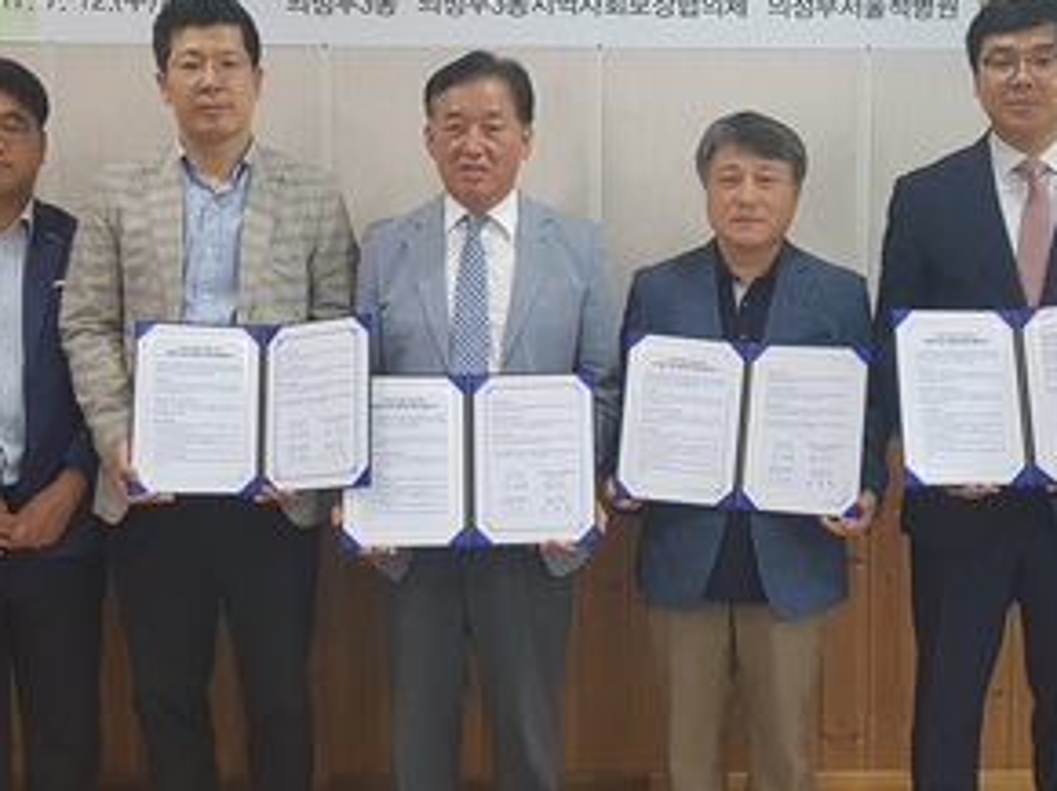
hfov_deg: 42.9
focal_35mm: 44
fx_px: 1342
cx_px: 583
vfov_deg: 32.5
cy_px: 248
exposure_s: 1/30
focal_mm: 4.2
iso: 160
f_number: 1.7
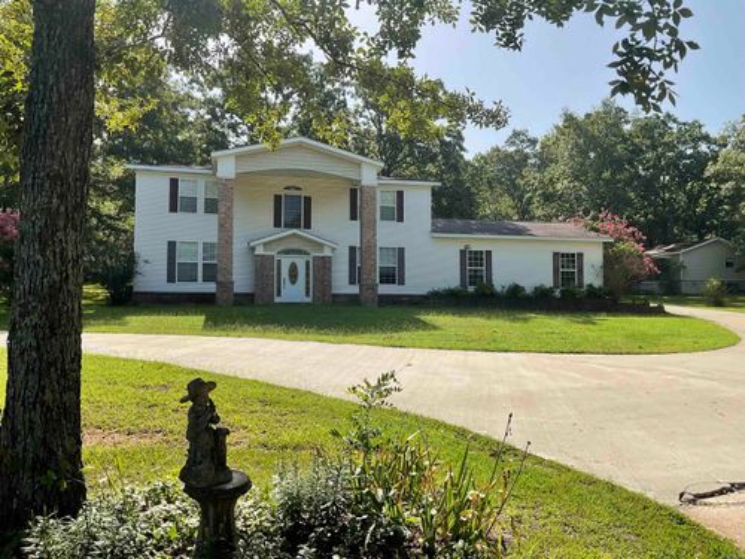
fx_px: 624
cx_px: 372
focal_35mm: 29
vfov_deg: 48.2
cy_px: 280
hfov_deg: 61.7
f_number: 1.8
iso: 16
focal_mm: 3
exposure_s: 1/1534
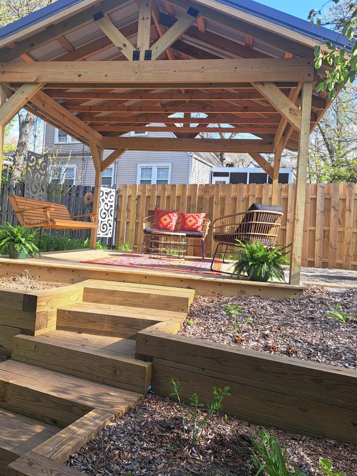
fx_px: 385
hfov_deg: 49.6
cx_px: 149
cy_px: 221
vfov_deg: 63.4
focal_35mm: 28
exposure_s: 1/338
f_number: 1.8
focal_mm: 5.23
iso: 50
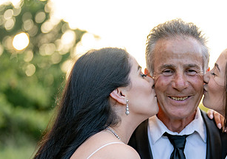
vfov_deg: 13.7
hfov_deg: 19.2
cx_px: 203
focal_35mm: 103
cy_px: 134
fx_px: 660
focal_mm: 50
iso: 100
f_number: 1.2
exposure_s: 1/800
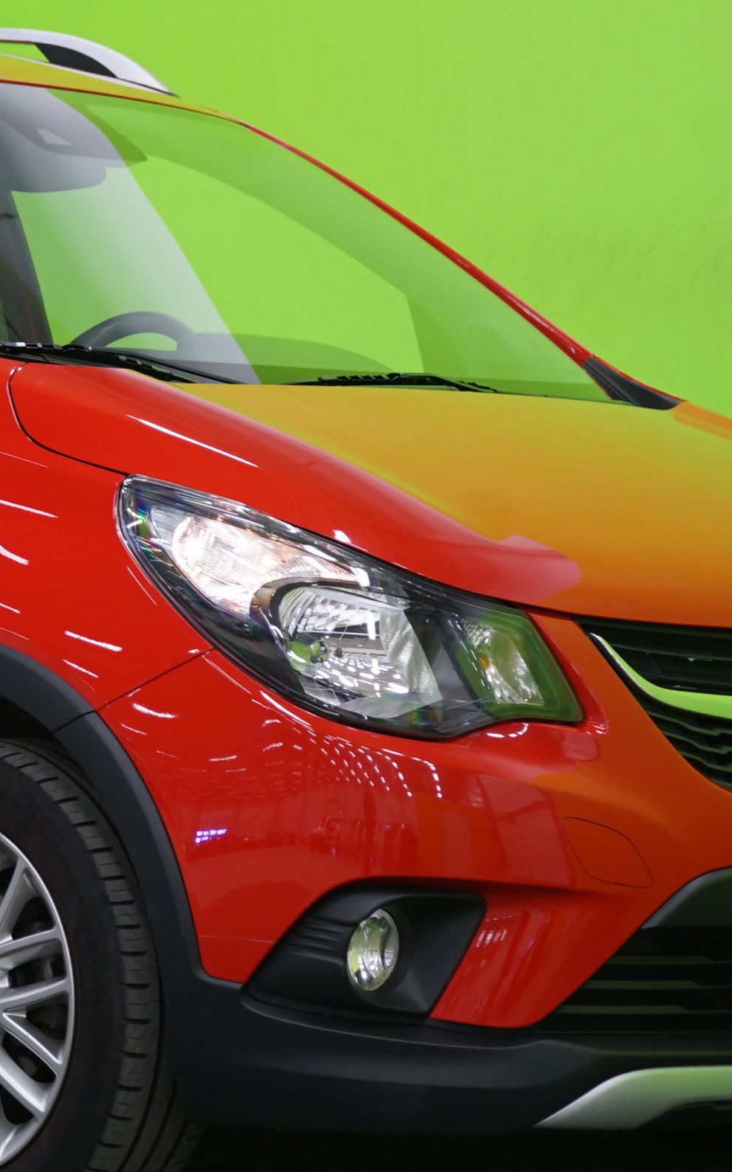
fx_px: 4469
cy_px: 495
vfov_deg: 14.9
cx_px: -38
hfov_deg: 9.3
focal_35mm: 140
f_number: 5
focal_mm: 55
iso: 400
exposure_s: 1/8
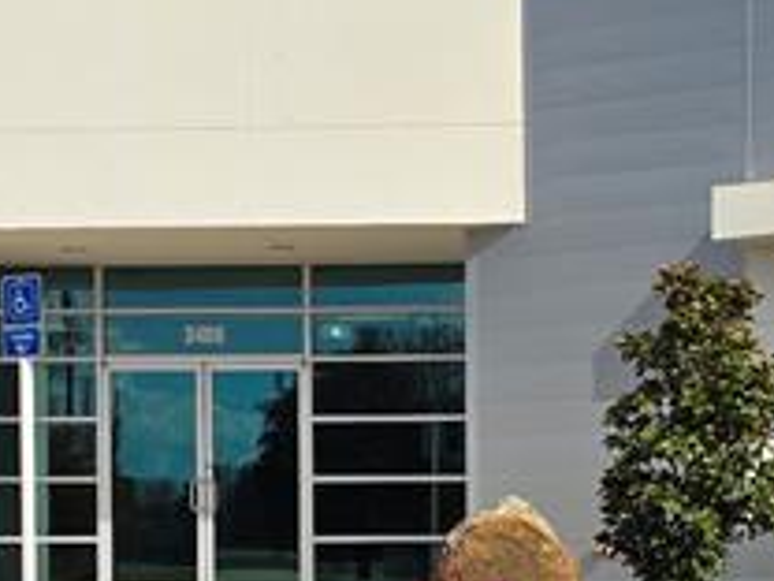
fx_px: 2527
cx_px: 592
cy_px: 618
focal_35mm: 113
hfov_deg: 17.3
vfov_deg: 12.9
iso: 12
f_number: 1.7
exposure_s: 1/1391
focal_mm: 6.3
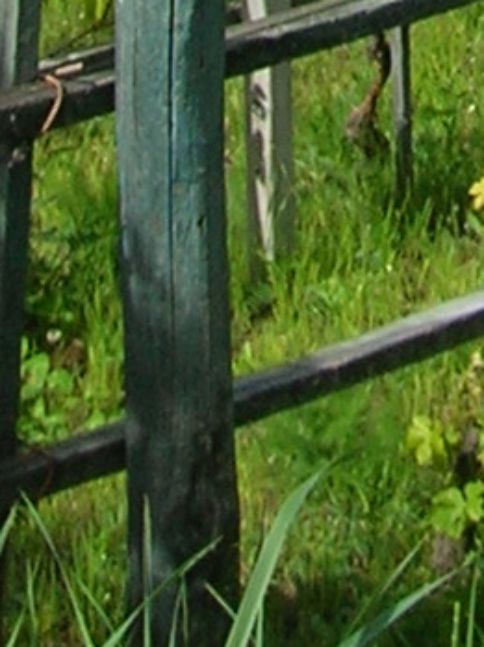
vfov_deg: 7.9
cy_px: -1131
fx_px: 4165
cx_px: 790
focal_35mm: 223
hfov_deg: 6.5
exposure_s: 1/448
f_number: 4.9
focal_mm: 5.7
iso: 50
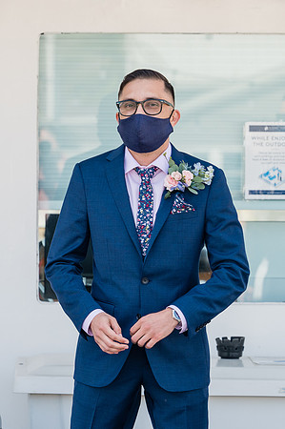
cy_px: 178
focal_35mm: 228
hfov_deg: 6.0
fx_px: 2718
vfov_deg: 9.0
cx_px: 173
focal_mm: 130
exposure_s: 1/500
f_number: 4.5
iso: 160
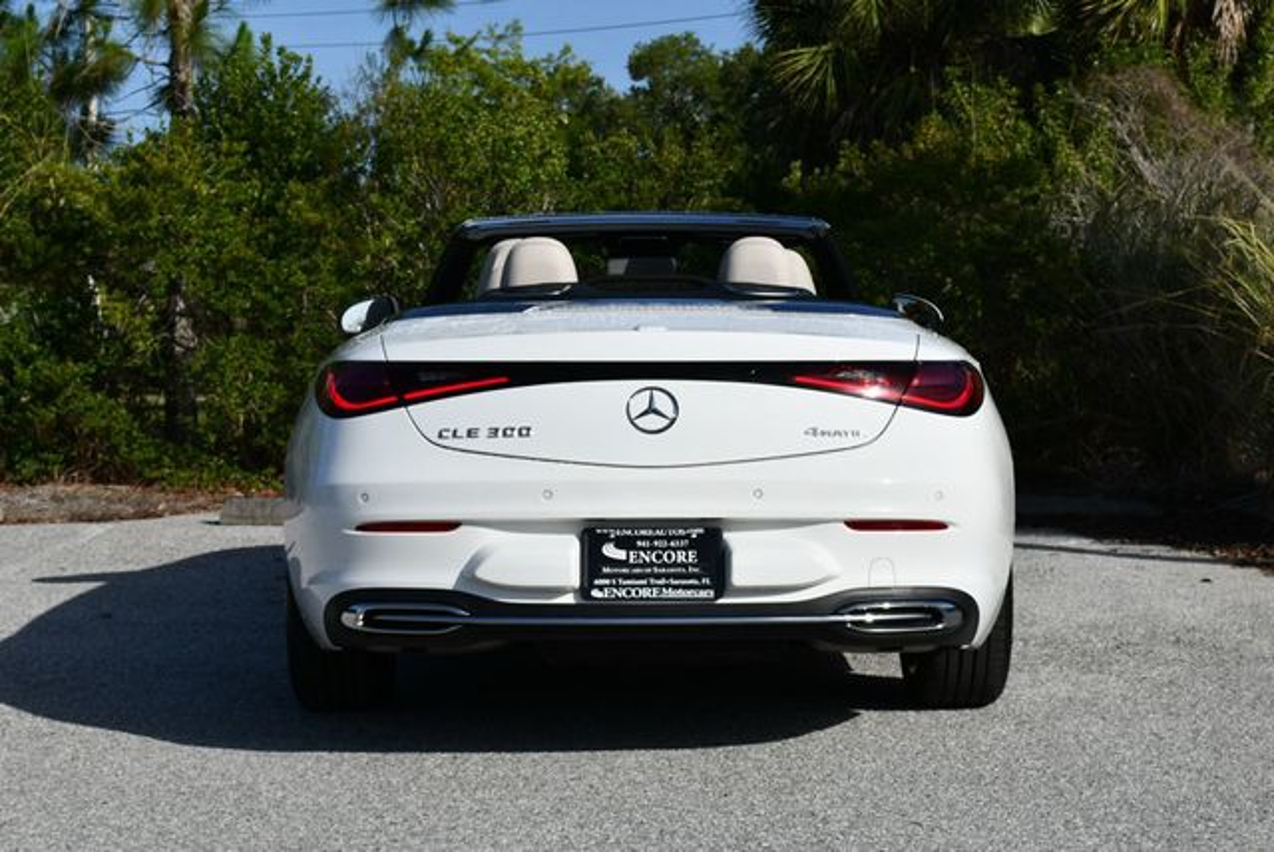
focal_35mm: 68
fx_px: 2409
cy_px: 426
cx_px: 637
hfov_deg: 29.6
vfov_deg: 20.1
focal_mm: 34
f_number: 9
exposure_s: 1/320
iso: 100
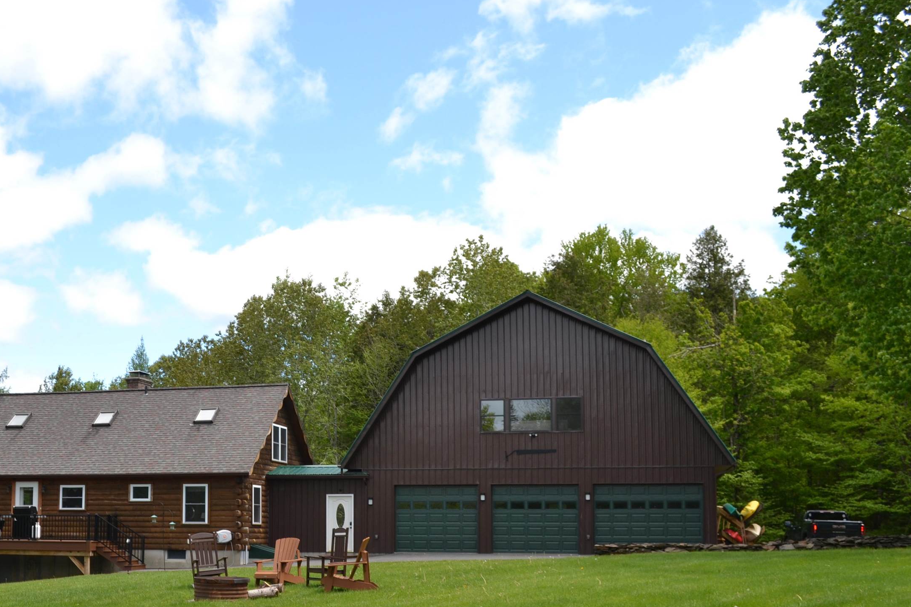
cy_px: 410
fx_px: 1189
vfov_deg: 28.4
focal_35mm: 47
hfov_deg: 41.1
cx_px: 266
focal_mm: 22
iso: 100
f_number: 7.1
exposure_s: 1/200
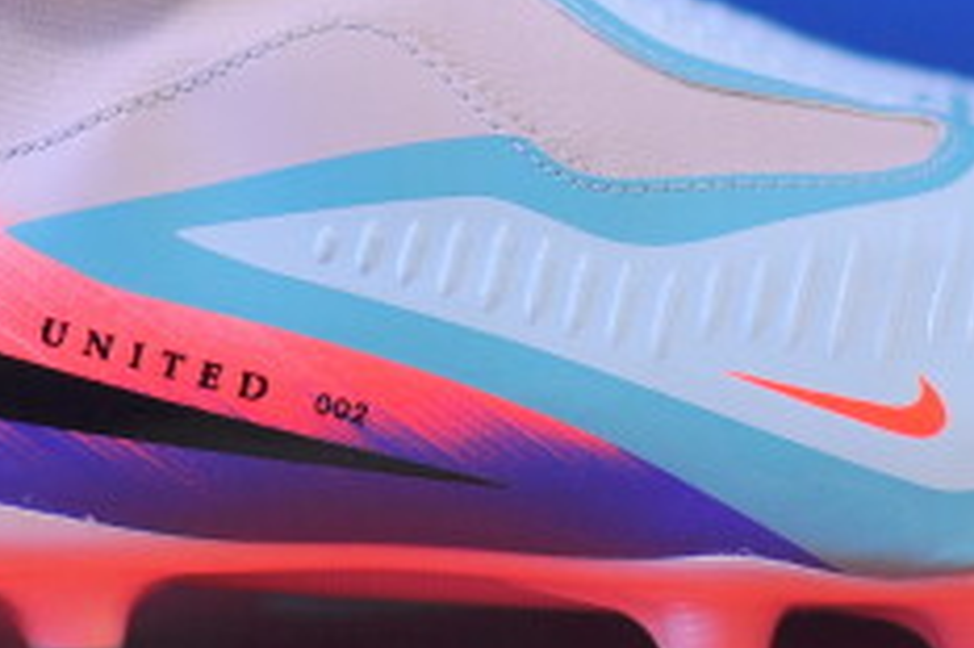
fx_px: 6948
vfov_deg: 5.3
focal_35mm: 257
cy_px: -169
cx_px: 485
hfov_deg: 8.0
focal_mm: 50
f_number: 2.5
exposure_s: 1/320
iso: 250
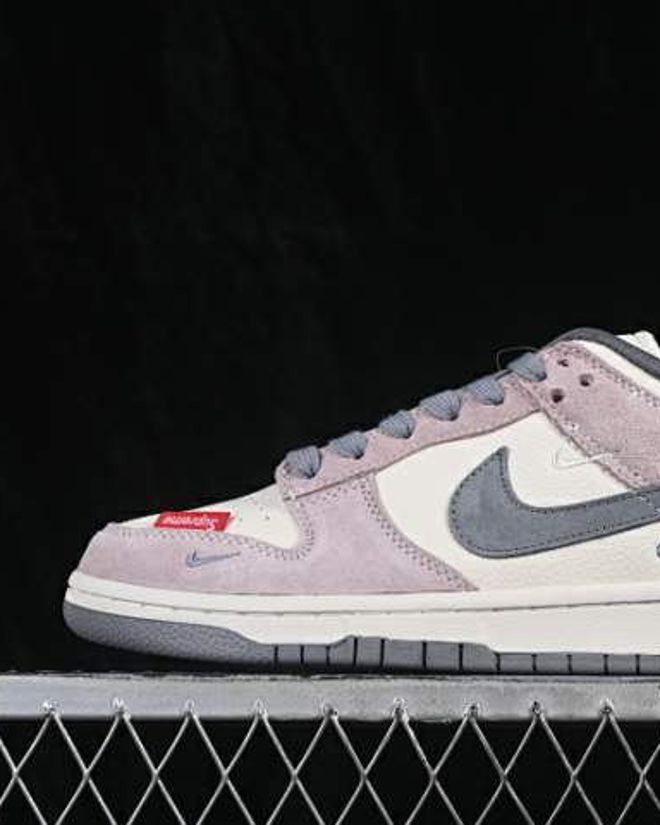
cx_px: 498
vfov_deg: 17.9
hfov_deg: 14.3
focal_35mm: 107
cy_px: 414
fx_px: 2613
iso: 160
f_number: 8
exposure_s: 1/80
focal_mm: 50
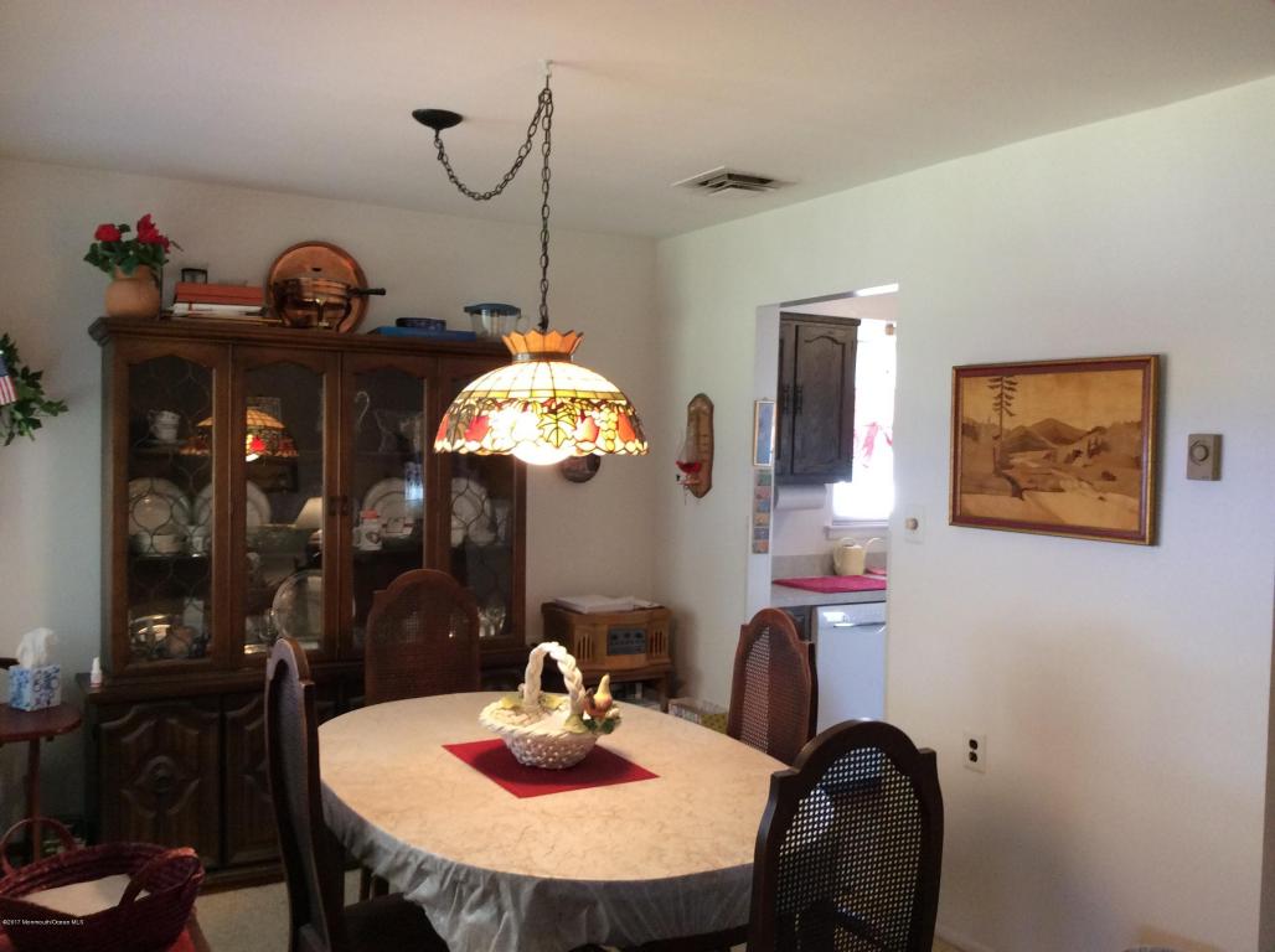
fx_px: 1177
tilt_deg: -2.9
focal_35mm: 32
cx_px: 638
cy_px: 476
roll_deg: -0.1
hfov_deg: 56.9
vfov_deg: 44.1
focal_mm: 3.3
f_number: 2.4
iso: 125
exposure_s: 1/24
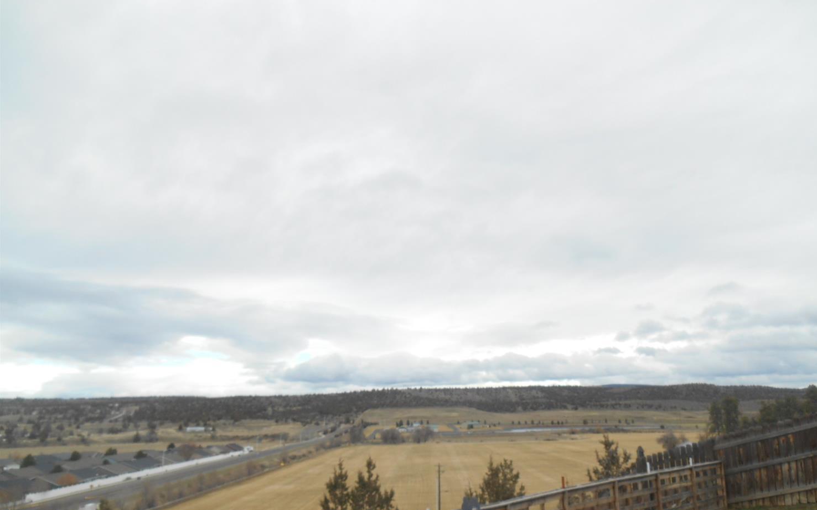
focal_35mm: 28
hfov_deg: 66.5
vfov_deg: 44.3
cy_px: 306
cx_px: 415
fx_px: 623
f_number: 3.4
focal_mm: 4.7
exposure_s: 1/250
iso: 80
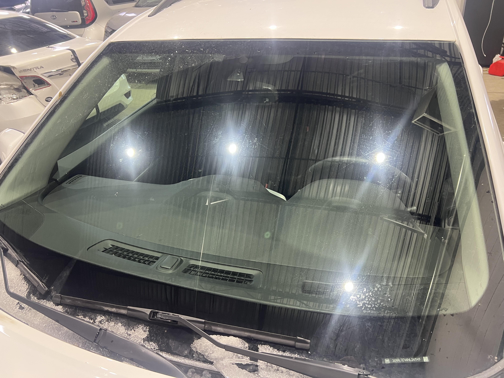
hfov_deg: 67.3
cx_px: 252
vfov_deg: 53.1
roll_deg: +3.8
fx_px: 379
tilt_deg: -29.5
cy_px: 189
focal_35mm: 26
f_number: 1.5
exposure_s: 1/60
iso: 125
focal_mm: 5.7
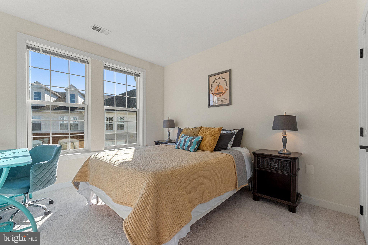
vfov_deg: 77.3
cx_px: 184
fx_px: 153
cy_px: 122
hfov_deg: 100.4
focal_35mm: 15
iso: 800
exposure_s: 1/160
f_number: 8
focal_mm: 10
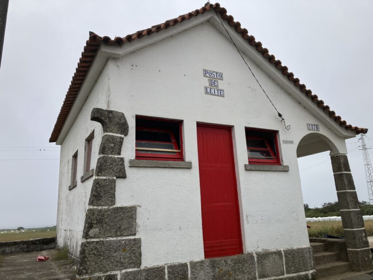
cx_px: 186
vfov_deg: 49.7
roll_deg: +1.4
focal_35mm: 28
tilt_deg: +14.8
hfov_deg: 63.4
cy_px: 140
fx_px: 302
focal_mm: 3.99
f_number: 1.8
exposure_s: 1/1185
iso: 32
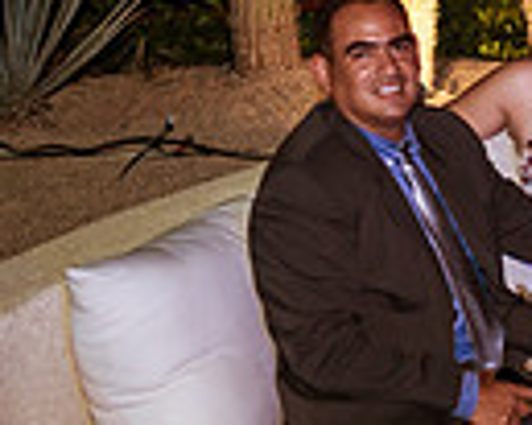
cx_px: 1085
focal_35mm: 148
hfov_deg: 11.6
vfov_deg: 10.3
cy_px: -66
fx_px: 2329
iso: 1600
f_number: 2
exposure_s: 1/100
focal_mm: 35
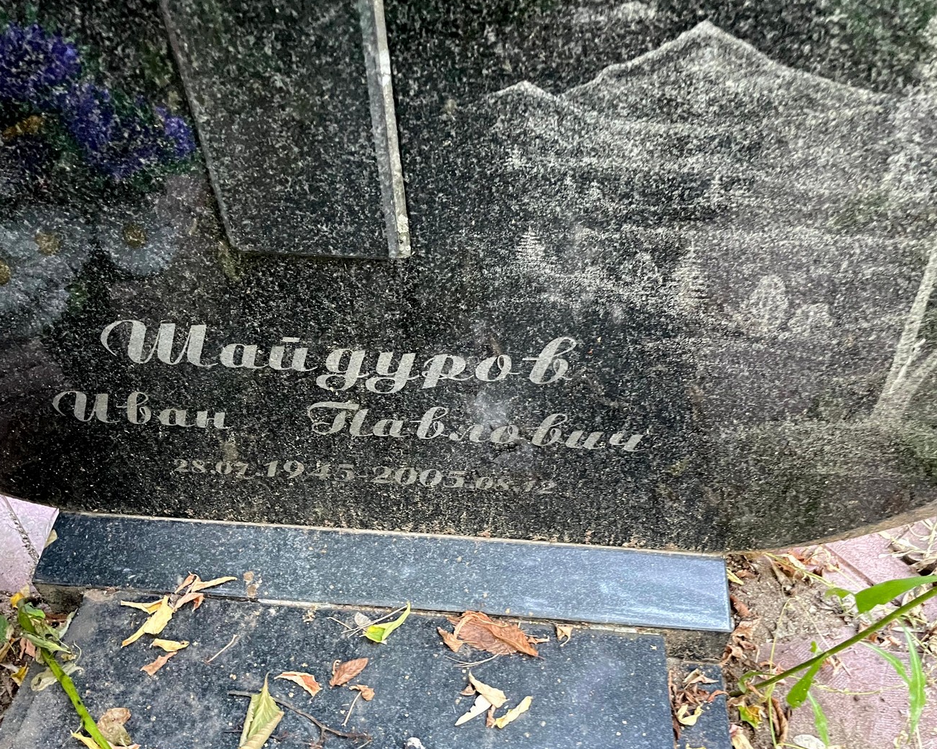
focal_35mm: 28
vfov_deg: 51.5
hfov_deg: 62.2
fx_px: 776
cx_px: 466
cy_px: 383
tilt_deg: -48.9
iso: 500
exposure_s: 1/44
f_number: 1.6
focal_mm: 4.2
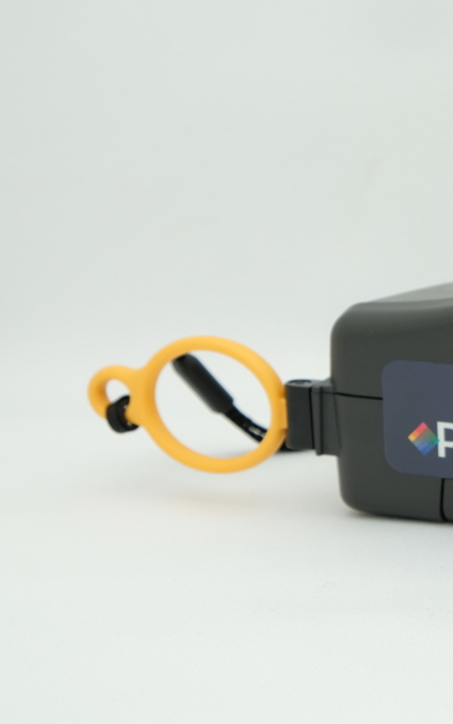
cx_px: 693
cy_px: 295
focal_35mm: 117
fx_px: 2309
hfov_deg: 10.8
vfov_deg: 17.8
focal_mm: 37.4
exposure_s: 1/125
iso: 200
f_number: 8
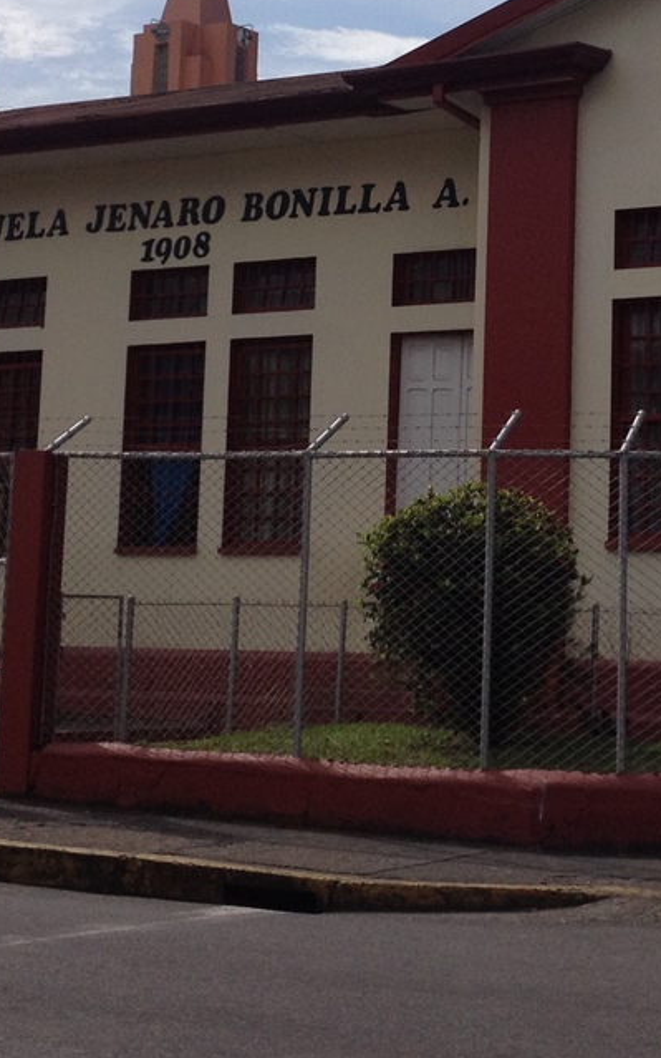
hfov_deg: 13.9
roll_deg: -2.4
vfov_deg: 22.1
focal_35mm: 93
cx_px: 590
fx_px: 2679
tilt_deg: +5.3
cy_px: 267
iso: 50
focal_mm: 4.28
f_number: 2.4
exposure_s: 1/3247
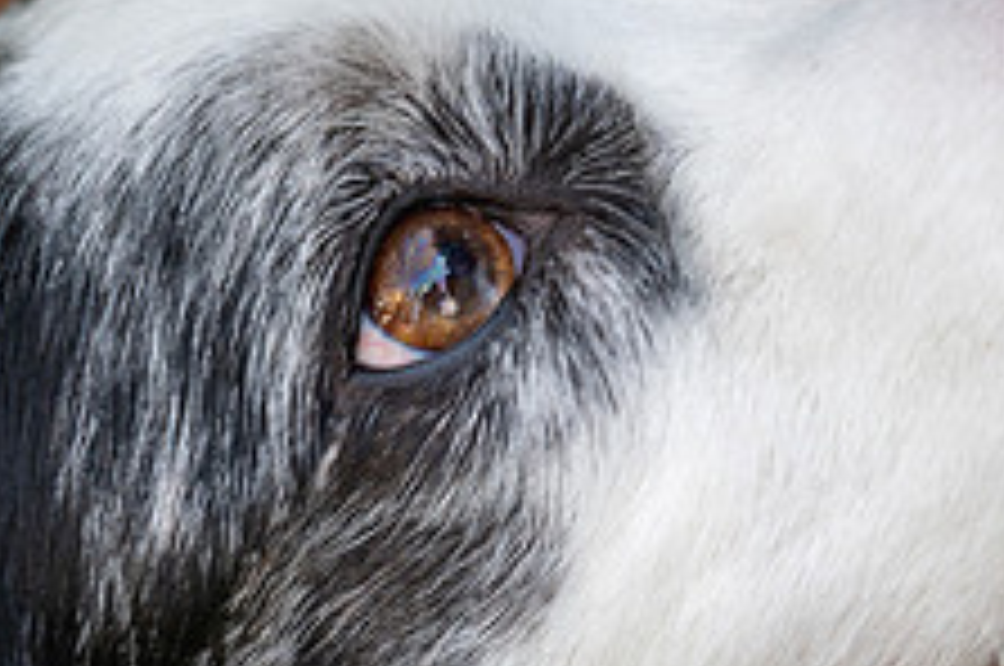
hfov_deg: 6.1
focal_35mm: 338
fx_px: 9413
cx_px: 702
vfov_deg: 4.1
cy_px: 634
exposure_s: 1/200
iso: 125
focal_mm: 130
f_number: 7.1
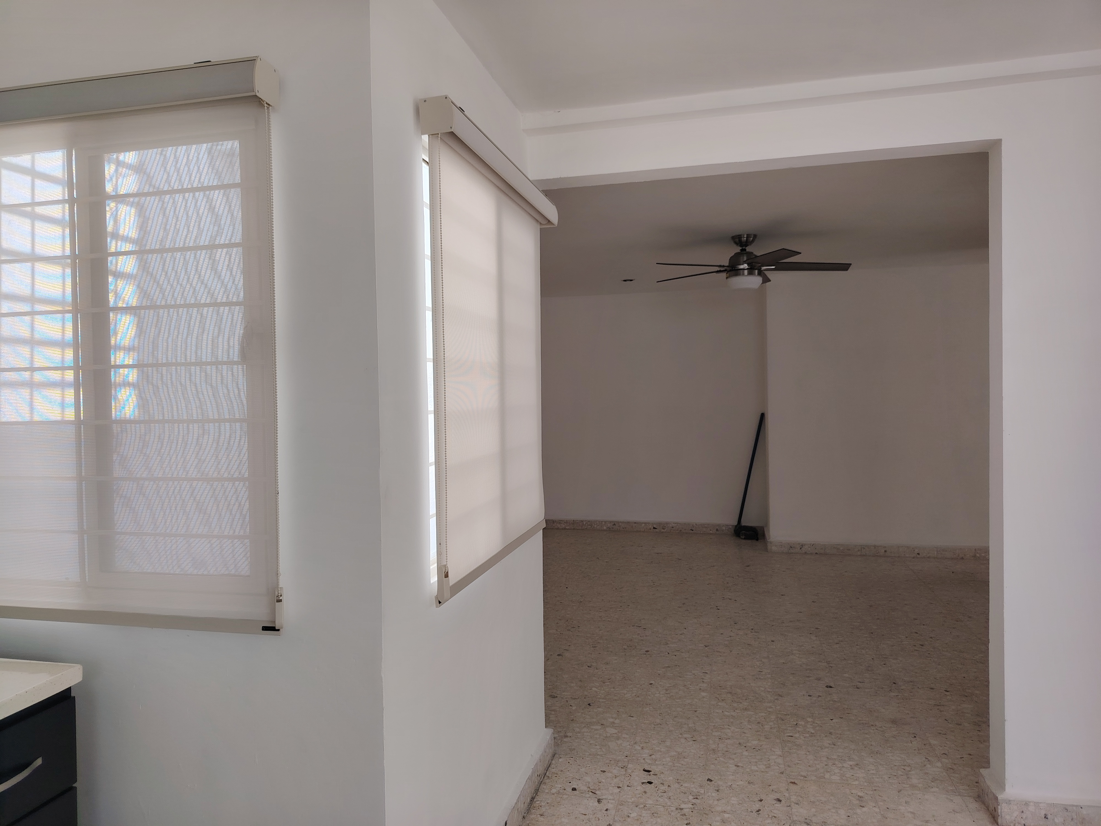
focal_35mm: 24
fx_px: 763
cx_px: 550
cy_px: 413
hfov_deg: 71.6
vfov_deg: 56.8
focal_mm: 5.25
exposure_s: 1/100
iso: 191
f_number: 1.75
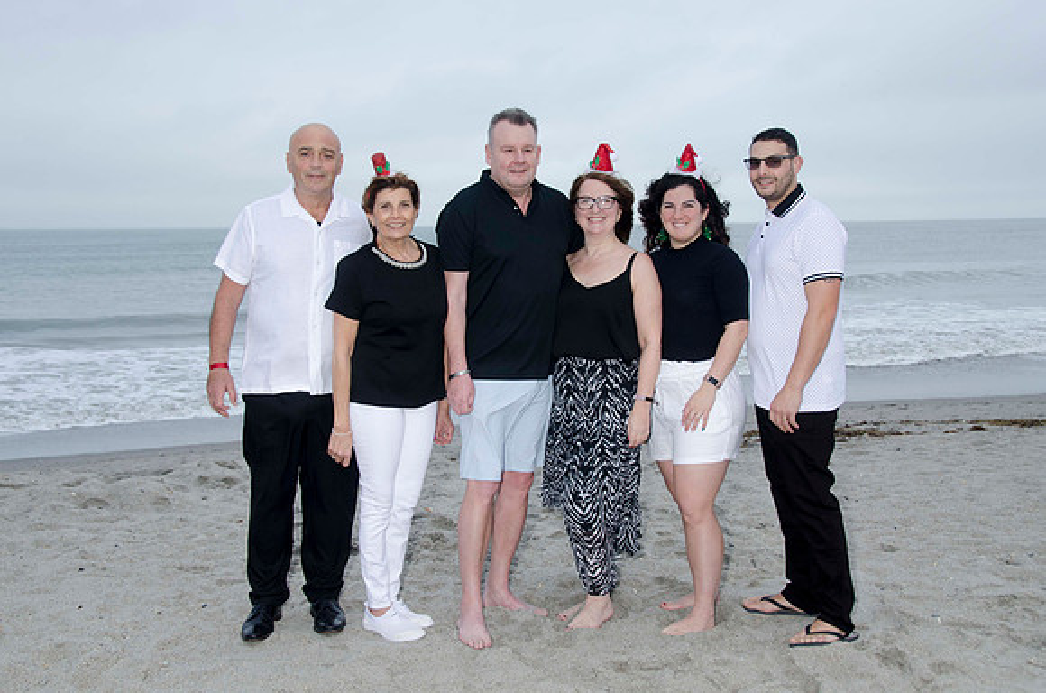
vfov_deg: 31.7
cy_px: 346
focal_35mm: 42
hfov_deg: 46.5
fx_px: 1218
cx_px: 523
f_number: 7.1
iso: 100
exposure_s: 1/80
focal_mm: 28
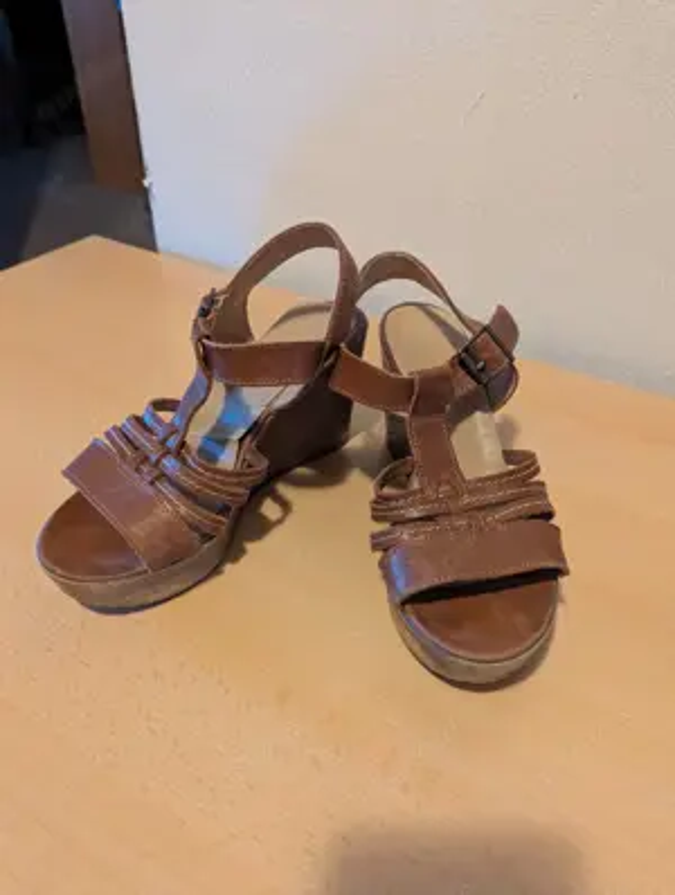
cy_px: 448
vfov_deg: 71.5
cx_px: 338
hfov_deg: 57.0
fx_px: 622
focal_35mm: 24
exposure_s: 1/48.9
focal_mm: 6.81
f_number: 1.85
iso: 893
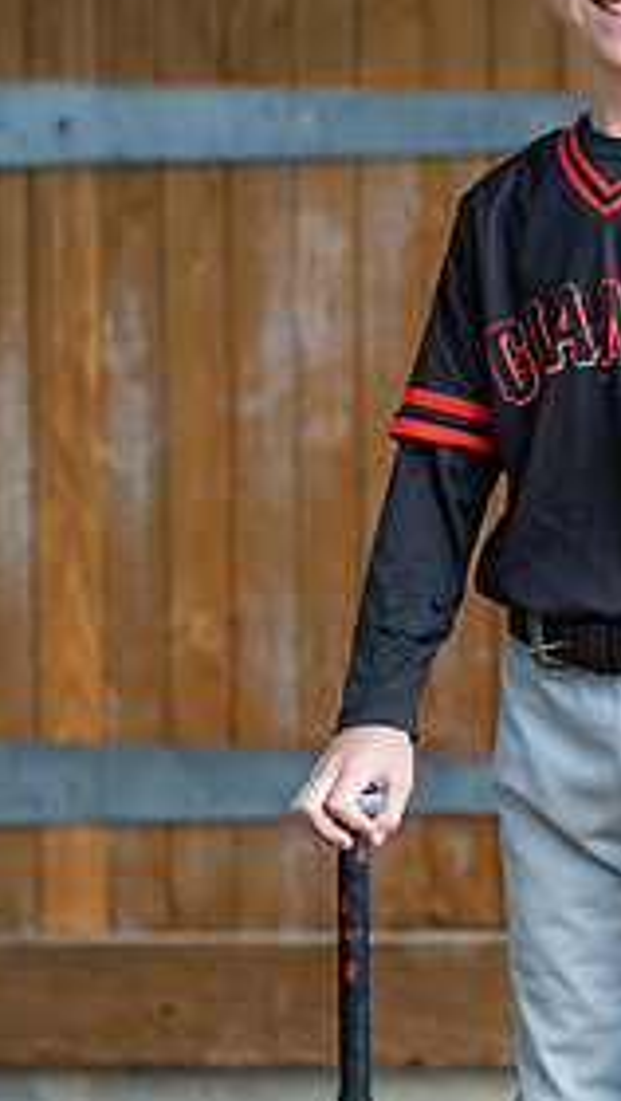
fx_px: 3446
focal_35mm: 118
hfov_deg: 10.1
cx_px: 770
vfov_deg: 18.1
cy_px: 374
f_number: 1.2
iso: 125
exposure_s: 1/320
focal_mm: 50
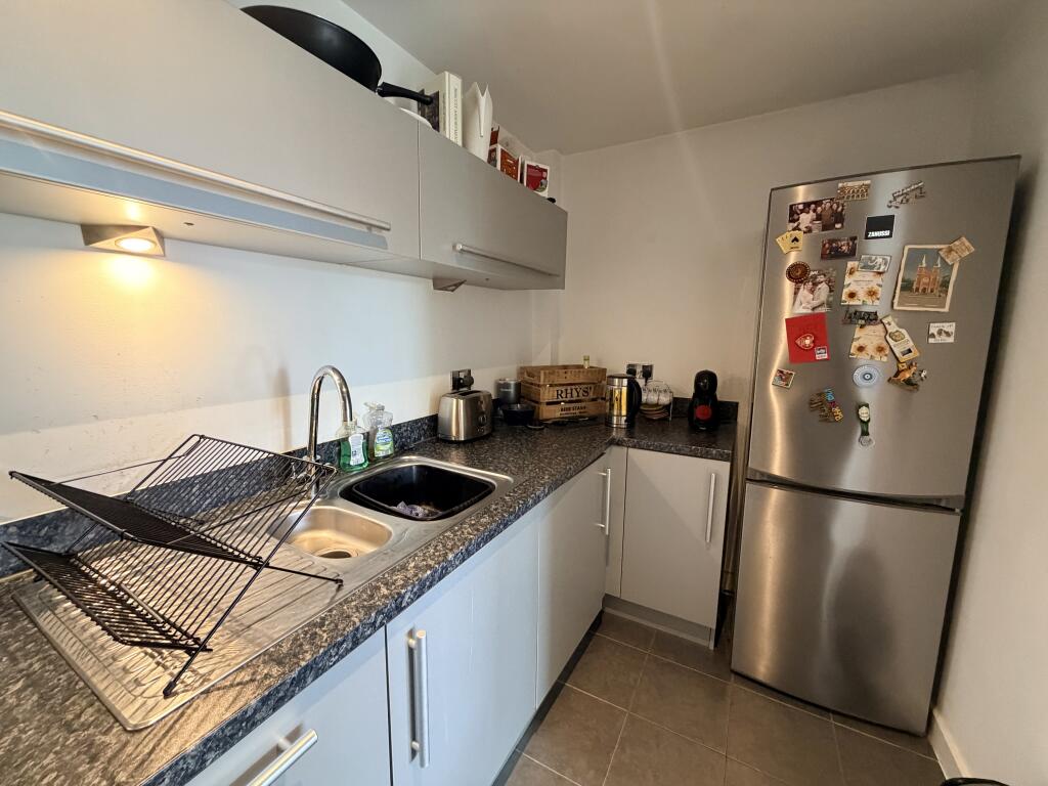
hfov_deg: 102.1
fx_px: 424
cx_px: 524
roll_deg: +0.4
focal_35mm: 14
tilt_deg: -7.7
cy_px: 393
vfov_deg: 85.7
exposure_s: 1/50
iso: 500
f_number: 2.2
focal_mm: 2.22
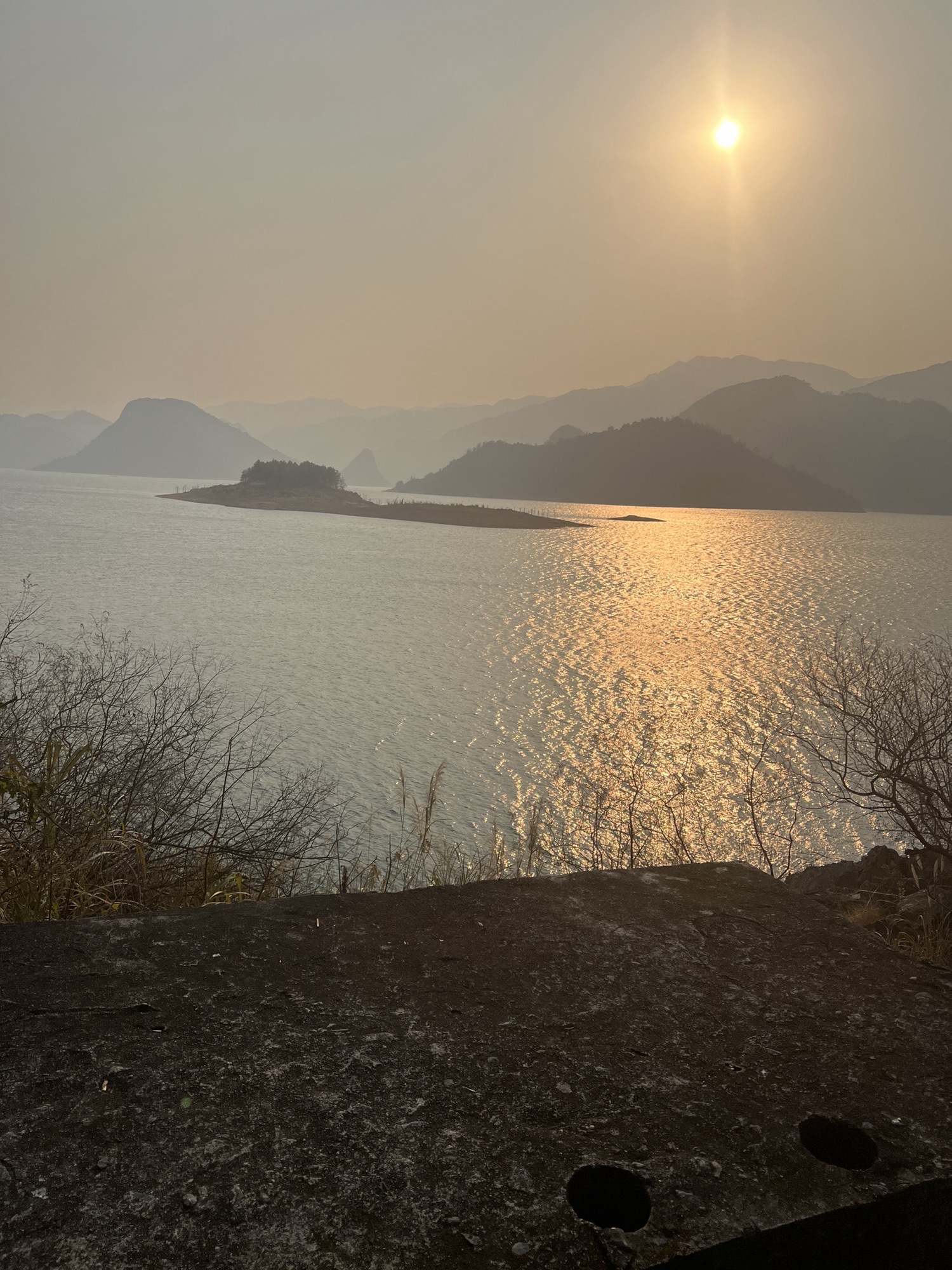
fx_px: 953
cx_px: 476
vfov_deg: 67.3
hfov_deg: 53.1
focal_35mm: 26
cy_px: 635
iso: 50
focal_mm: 5.7
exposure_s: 1/10309
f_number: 1.5
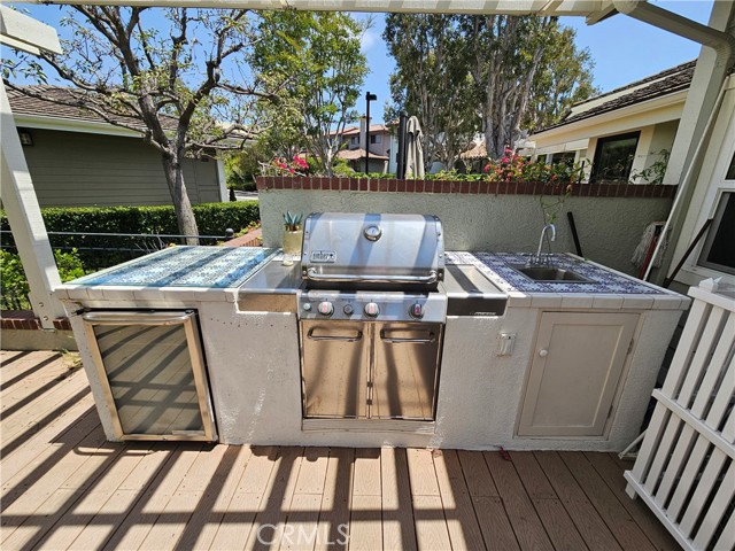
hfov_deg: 106.2
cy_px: 276
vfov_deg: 89.9
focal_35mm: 13
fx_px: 276
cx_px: 368
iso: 50
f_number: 2.2
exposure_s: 1/1044
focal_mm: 2.2
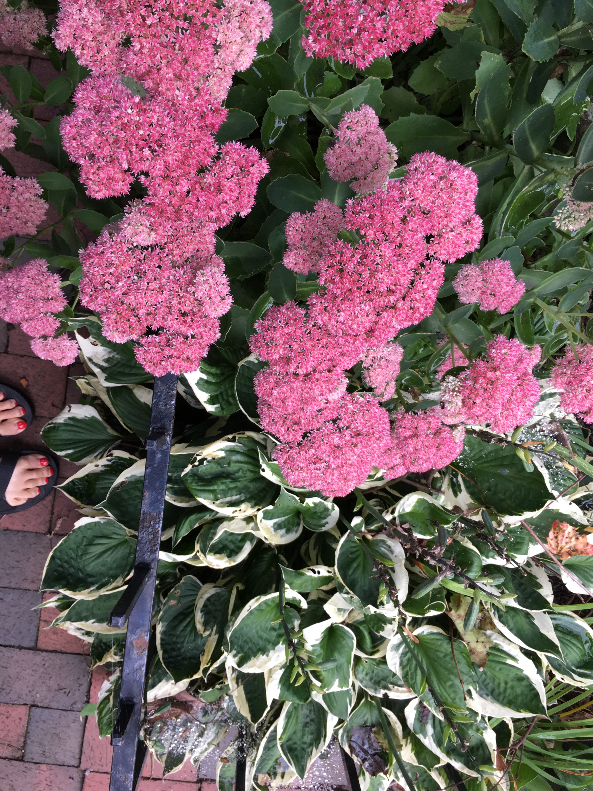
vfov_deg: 61.7
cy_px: 396
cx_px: 296
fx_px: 662
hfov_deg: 48.2
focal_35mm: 29
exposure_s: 1/120
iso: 32
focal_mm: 4.15
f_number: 2.2
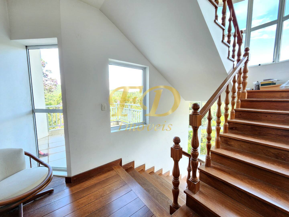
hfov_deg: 106.2
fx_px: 109
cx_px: 144
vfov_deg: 89.9
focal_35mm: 13
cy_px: 108
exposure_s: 1/60.2
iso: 80
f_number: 2.2
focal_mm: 2.2
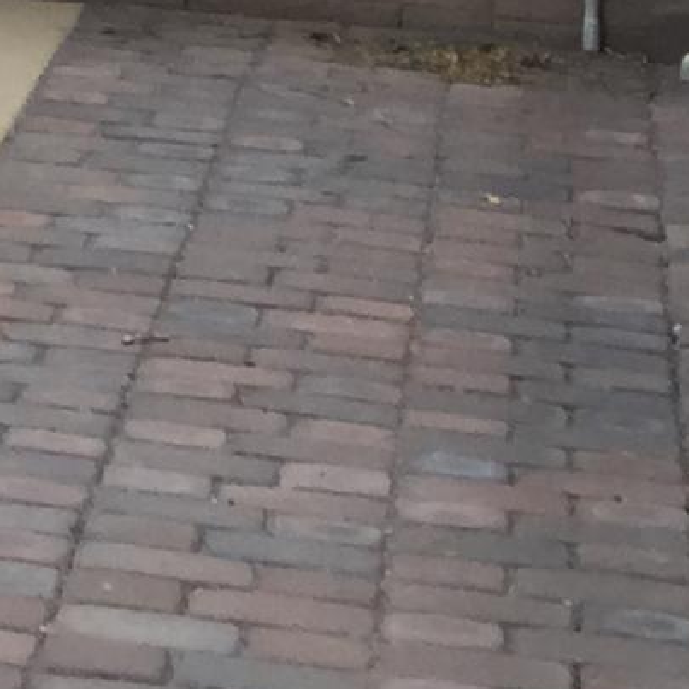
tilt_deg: -5.3
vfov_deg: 8.9
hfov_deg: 7.3
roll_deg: +0.1
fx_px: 4301
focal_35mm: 191
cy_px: -462
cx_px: -1841
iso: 32
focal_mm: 4.15
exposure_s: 1/201
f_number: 2.2
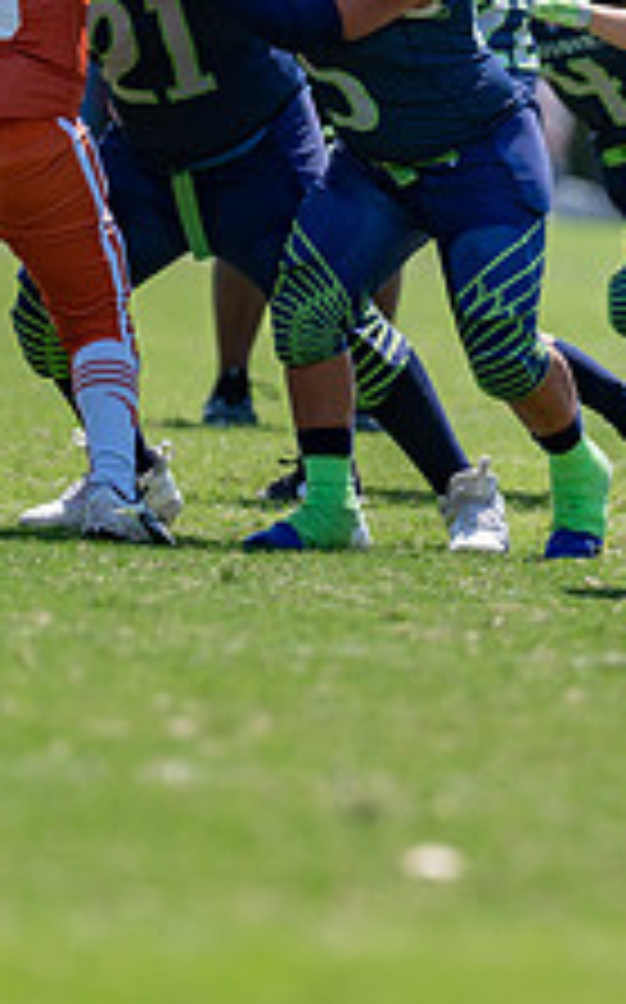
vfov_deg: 3.0
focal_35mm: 711
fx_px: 19446
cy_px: 323
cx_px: 553
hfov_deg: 1.8
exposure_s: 1/1250
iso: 100
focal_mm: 200
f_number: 3.2
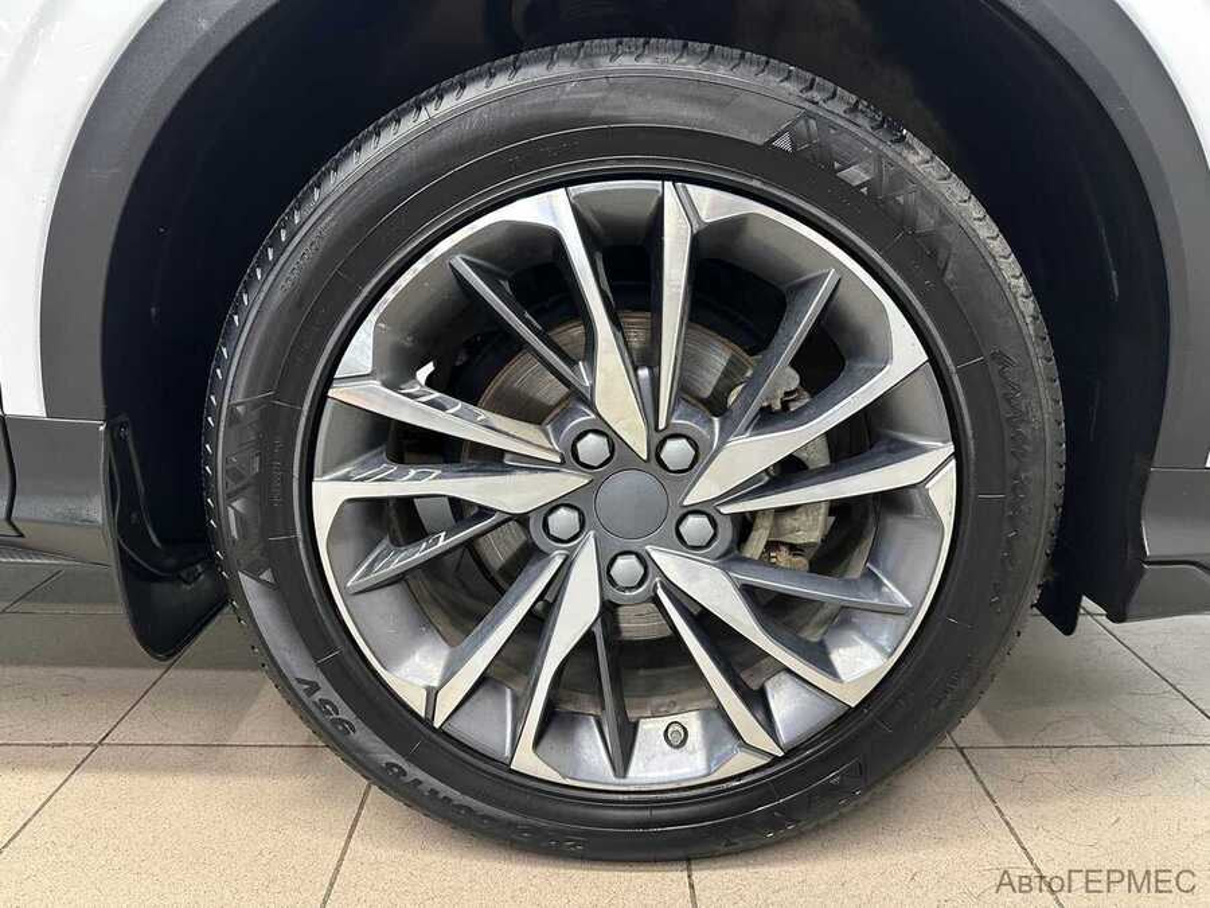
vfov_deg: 56.8
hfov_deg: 71.6
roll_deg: +0.5
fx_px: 839
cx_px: 605
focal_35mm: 24
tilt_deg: -16.5
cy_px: 454
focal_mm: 6.86
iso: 400
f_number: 1.78
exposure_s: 1/50
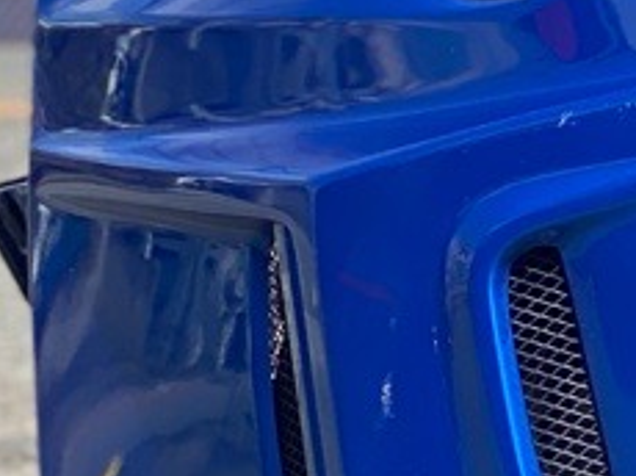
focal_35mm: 290
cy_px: 149
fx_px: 5323
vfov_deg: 5.1
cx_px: 1272
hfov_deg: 6.6
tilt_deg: -5.1
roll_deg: -0.4
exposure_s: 1/705
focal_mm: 6
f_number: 2
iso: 20
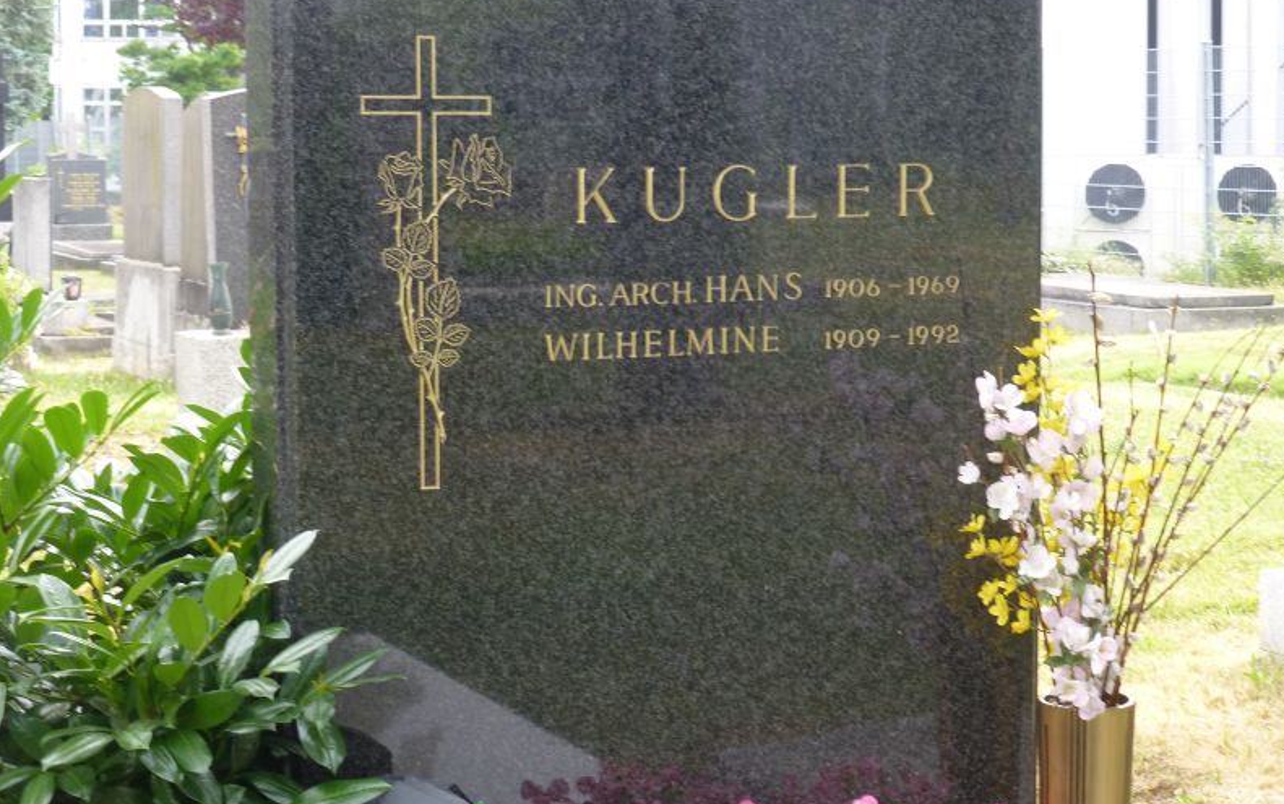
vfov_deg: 17.4
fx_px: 2625
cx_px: 646
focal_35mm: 75
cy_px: 361
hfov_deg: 27.5
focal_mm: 12.5
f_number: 5
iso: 160
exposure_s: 1/60
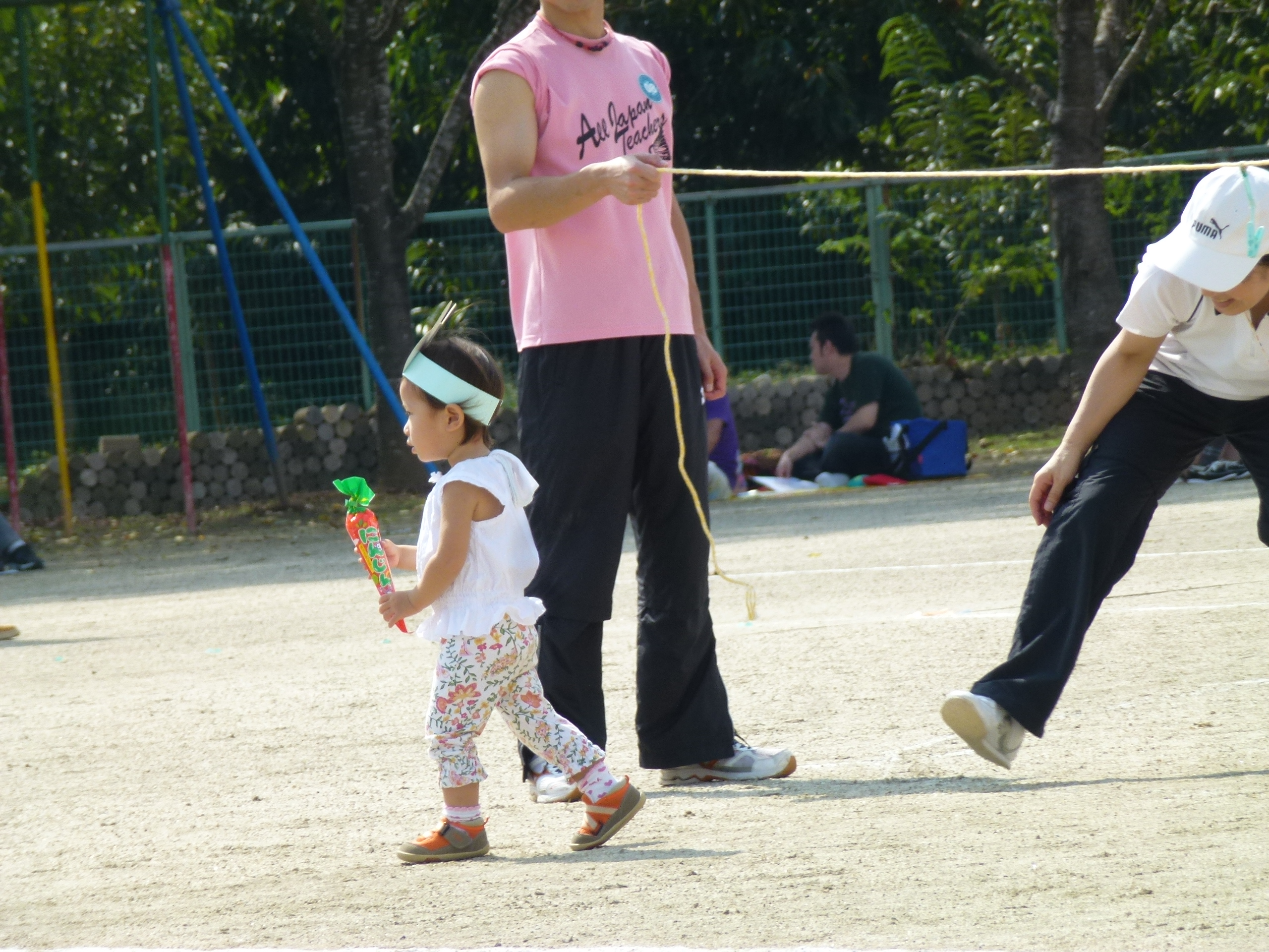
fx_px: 14077
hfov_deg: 5.2
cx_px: 634
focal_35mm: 384
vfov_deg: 3.9
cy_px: 476
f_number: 5.9
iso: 100
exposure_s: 1/250
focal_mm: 68.8
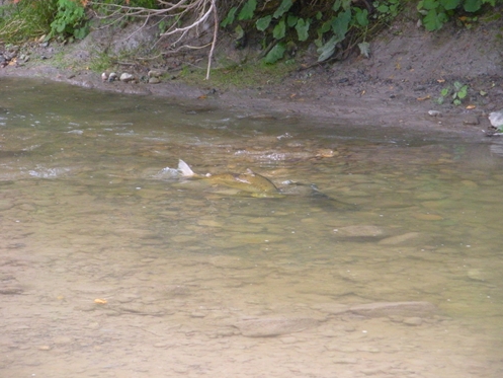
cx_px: 251
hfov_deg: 13.2
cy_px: 189
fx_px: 2180
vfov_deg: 9.9
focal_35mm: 150
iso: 450
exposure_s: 1/125
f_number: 5.4
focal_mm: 26
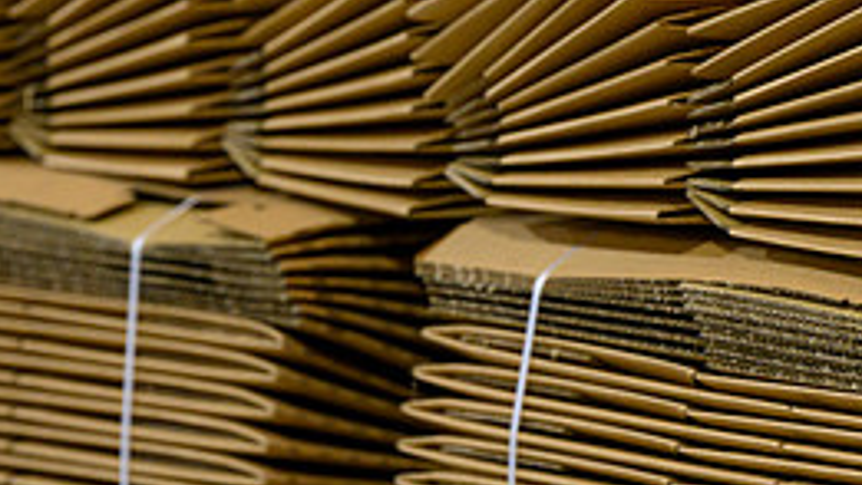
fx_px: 10197
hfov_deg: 4.8
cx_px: 710
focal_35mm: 446
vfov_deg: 2.7
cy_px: 439
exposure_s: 1/250
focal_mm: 190
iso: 4000
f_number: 4
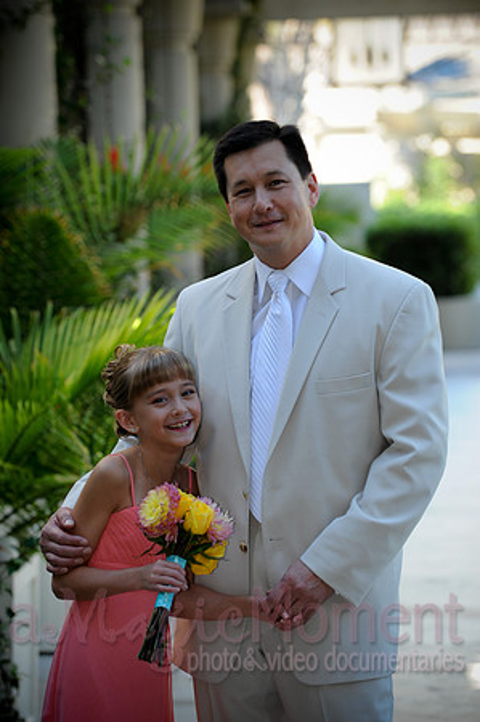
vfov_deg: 13.3
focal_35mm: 155
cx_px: 240
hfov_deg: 8.8
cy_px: 361
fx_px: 3107
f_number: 4
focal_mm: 155
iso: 250
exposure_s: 1/125
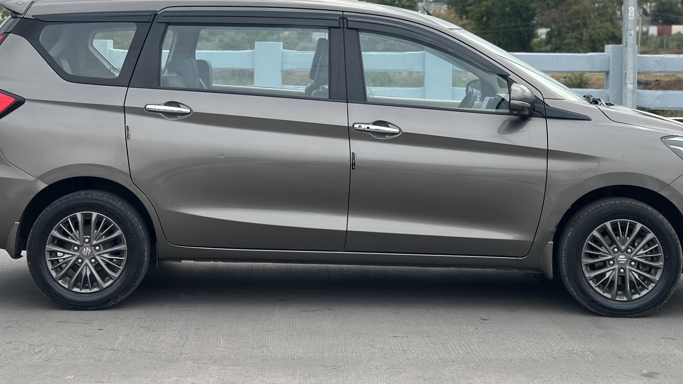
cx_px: 347
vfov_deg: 17.5
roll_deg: -0.3
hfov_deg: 31.0
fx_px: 1231
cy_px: 56
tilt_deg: -0.6
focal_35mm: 68
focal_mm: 6.86
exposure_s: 1/1258
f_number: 1.78
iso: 80
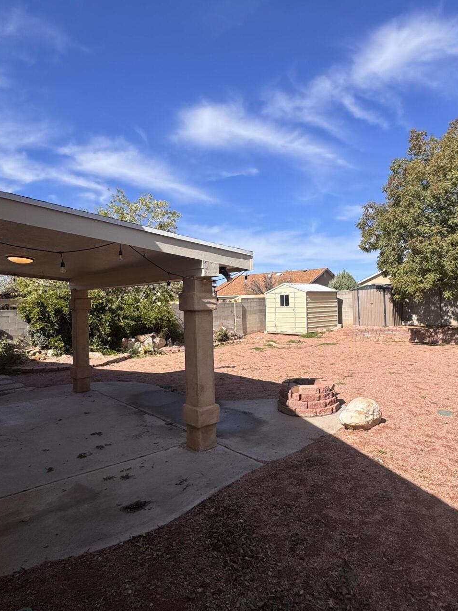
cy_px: 295
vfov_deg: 76.4
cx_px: 239
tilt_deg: +1.3
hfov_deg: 61.1
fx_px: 388
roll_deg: +2.2
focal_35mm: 22
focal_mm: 2.22
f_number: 2.2
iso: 50
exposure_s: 1/2273
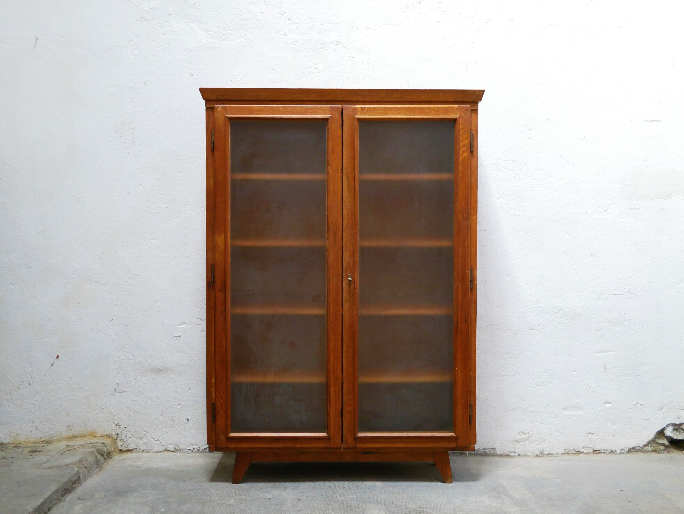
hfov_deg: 46.8
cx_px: 342
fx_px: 791
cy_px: 257
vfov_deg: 36.0
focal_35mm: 40
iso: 1600
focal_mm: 20
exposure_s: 1/60
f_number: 1.7
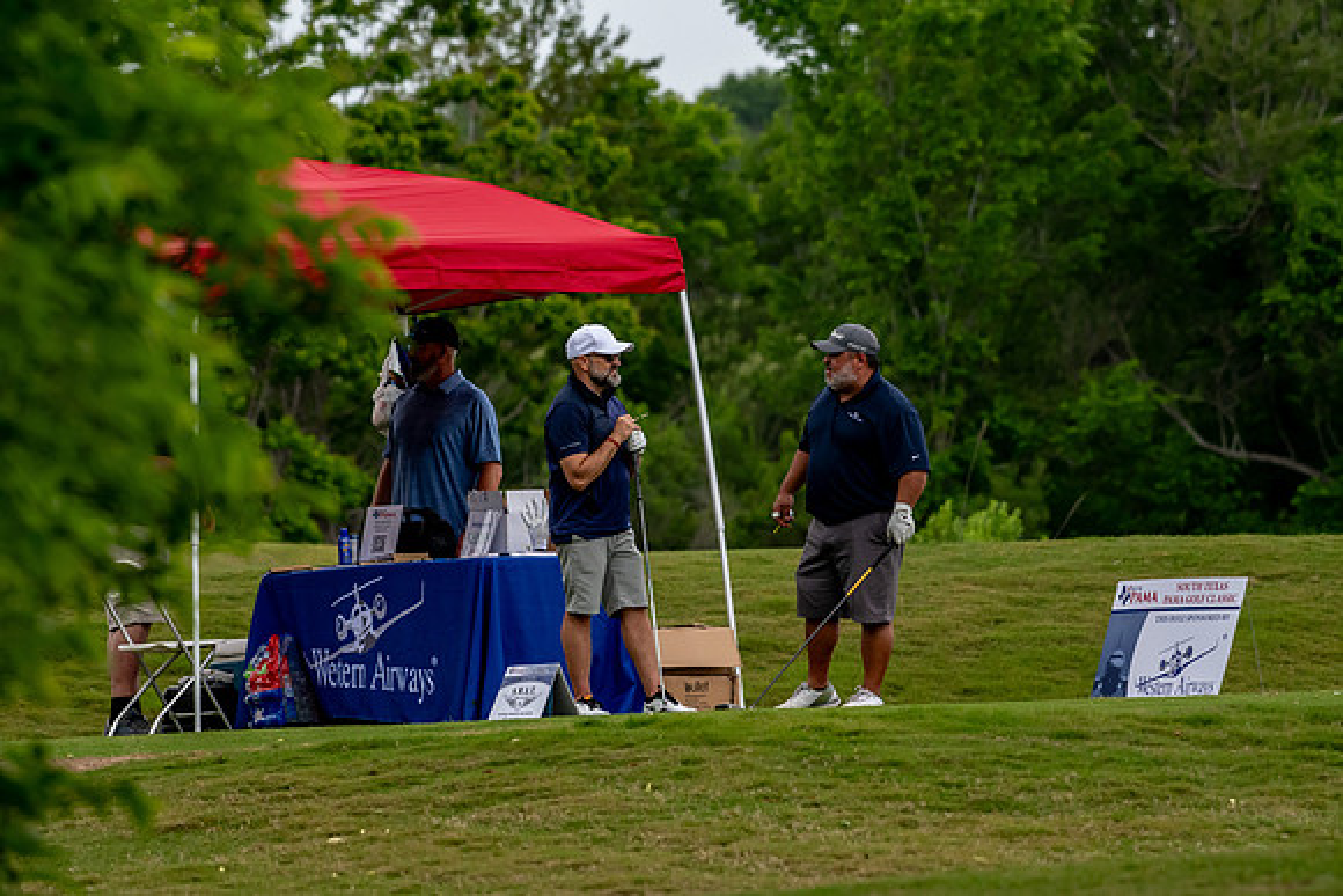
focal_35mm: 405
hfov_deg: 5.1
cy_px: 448
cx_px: 672
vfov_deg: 3.4
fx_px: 15112
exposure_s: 1/2000
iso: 1000
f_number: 5.6
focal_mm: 270
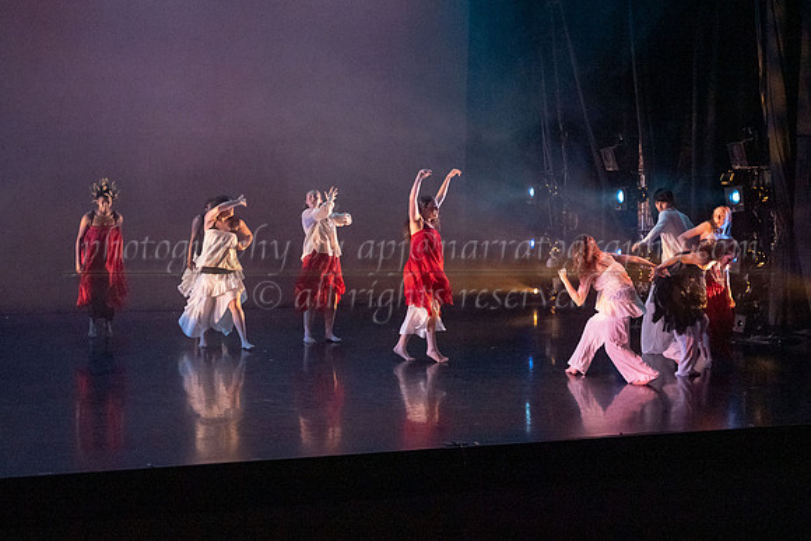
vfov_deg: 24.6
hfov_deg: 36.1
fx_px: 1241
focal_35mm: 55
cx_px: 355
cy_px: 270
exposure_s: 1/400
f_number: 2.8
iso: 5000
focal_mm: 49
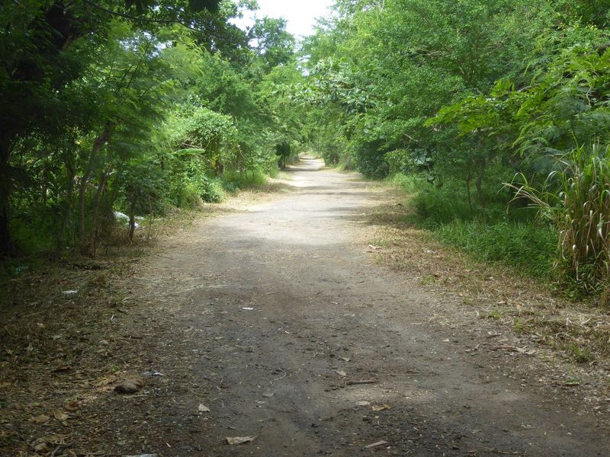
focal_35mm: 57
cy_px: 228
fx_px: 1004
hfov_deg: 33.8
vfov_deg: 25.7
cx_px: 305
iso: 80
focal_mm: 9.6
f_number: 4.1
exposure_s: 1/100
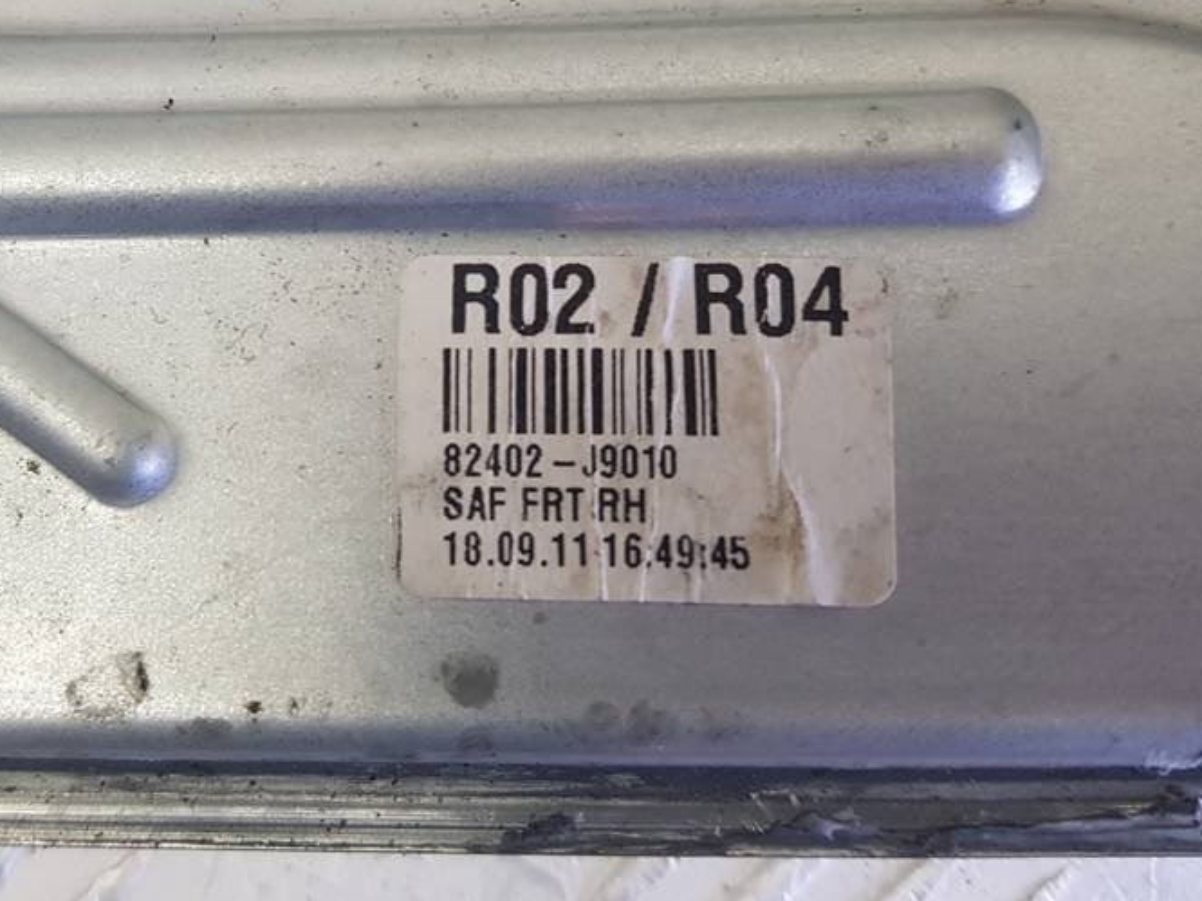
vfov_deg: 35.6
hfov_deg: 45.9
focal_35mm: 40
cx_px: 377
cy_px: 300
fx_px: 1388
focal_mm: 4.2
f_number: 1.7
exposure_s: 1/100
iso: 80
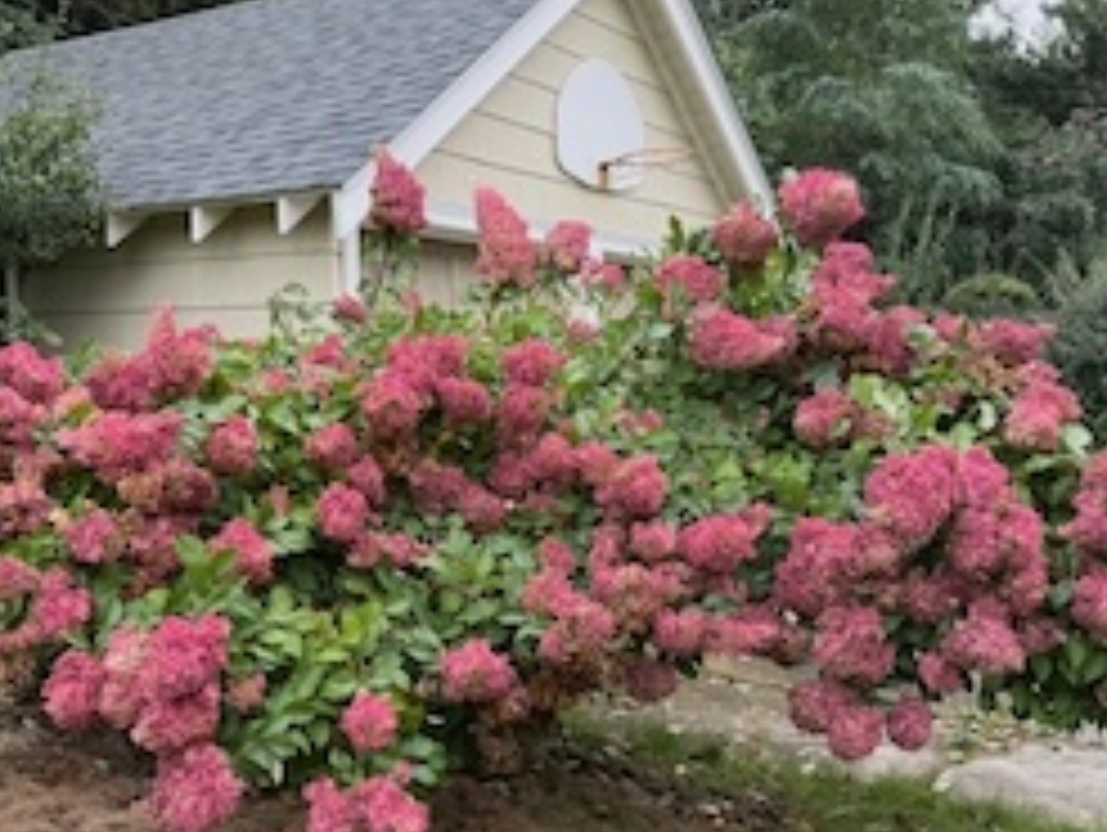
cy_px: 499
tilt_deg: -5.4
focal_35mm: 39
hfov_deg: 47.5
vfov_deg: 36.7
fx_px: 1248
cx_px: 428
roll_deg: +2.6
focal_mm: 6.76
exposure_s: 1/649
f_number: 1.78
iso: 100
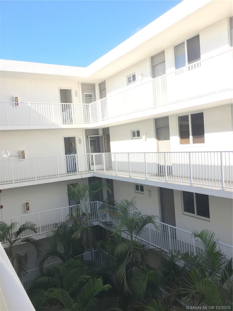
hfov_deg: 48.2
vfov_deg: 61.7
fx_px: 260
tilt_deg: -3.7
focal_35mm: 29
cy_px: 156
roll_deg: +4.2
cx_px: 116
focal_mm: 4.15
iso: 25
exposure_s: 1/262
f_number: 2.2
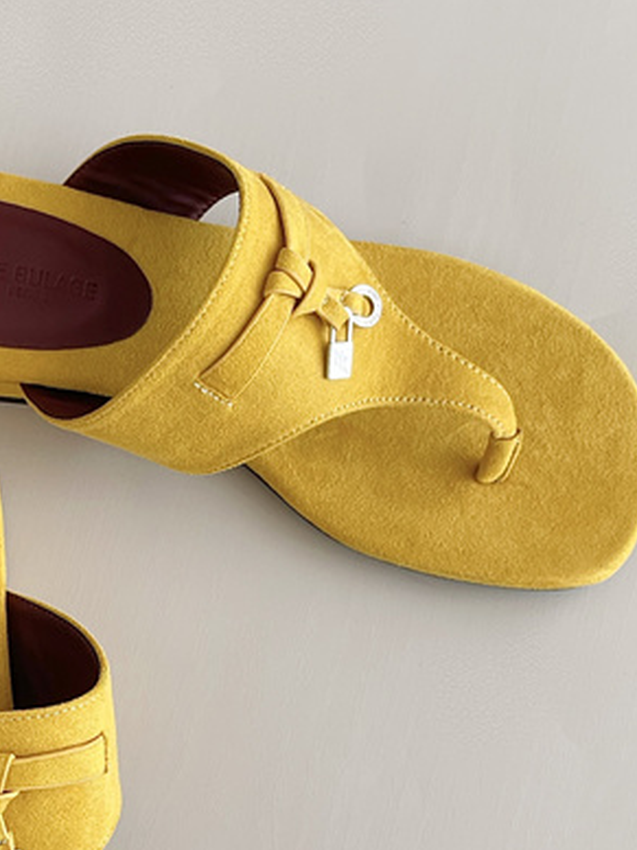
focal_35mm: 67
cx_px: 118
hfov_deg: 21.6
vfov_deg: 28.0
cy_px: 751
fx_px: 1644
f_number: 1.6
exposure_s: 1/121
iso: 40
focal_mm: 4.2
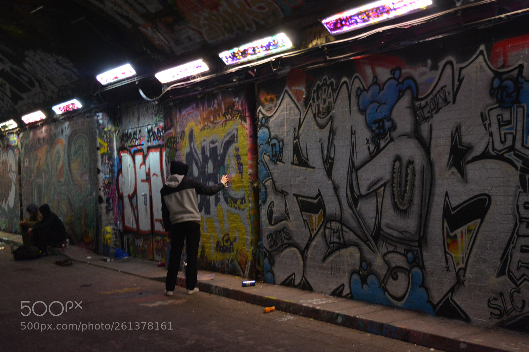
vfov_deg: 25.0
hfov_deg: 36.9
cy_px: 176
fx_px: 793
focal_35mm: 54
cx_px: 264
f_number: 4.8
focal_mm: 36
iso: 1600
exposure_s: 1/10
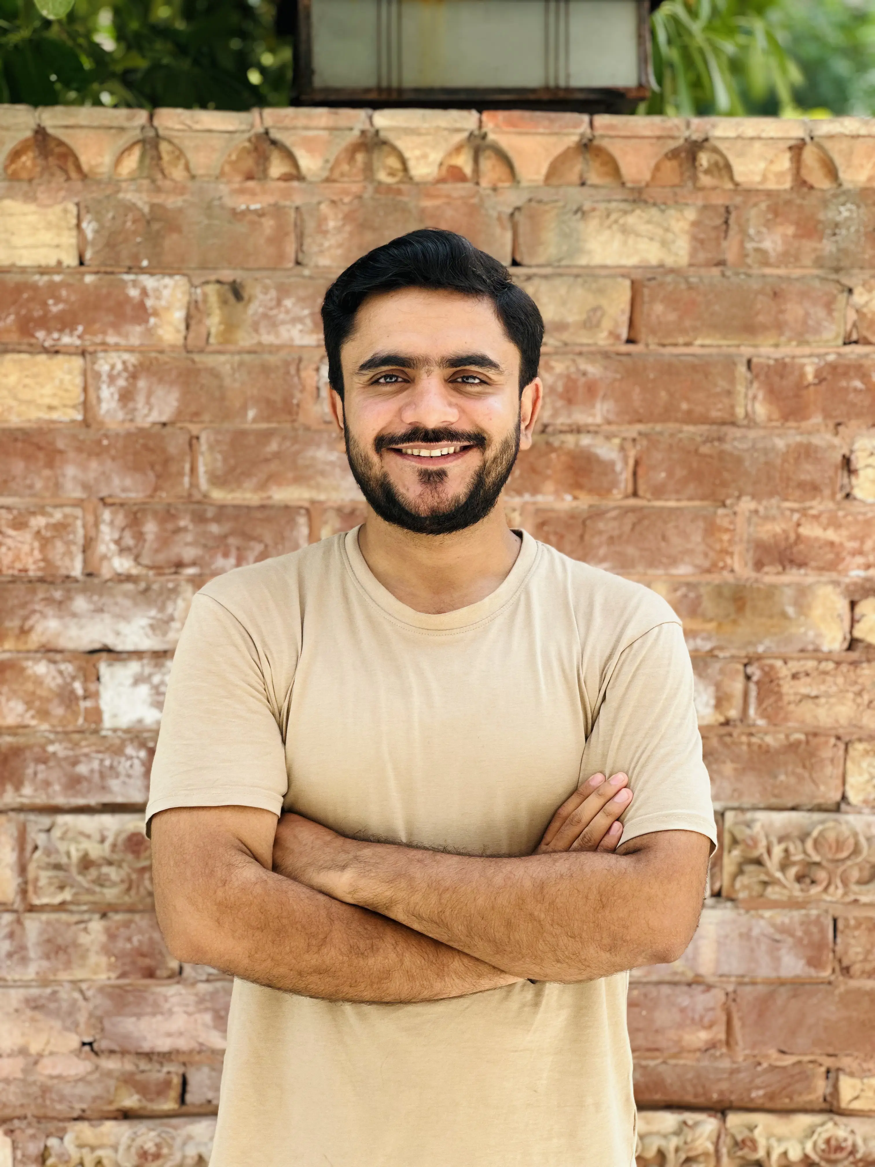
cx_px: 438
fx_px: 2595
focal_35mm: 77
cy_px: 584
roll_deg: -0.4
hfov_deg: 19.1
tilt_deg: -3.1
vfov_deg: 25.3
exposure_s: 1/126
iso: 20
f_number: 2.8
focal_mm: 9
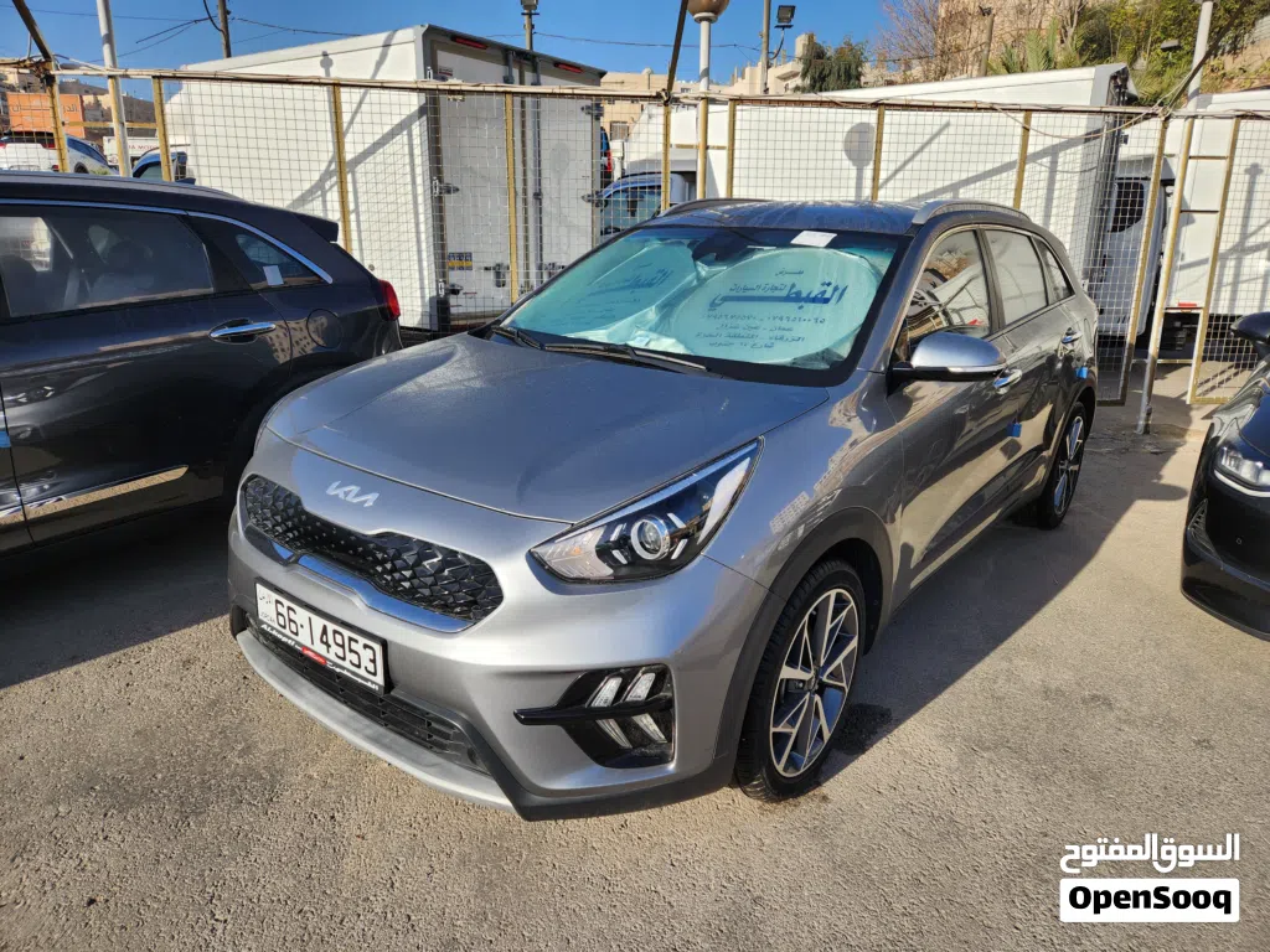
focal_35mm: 23
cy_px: 476
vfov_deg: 58.9
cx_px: 635
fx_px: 844
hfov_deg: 73.9
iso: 20
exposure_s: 1/1513
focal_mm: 5.4
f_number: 1.8
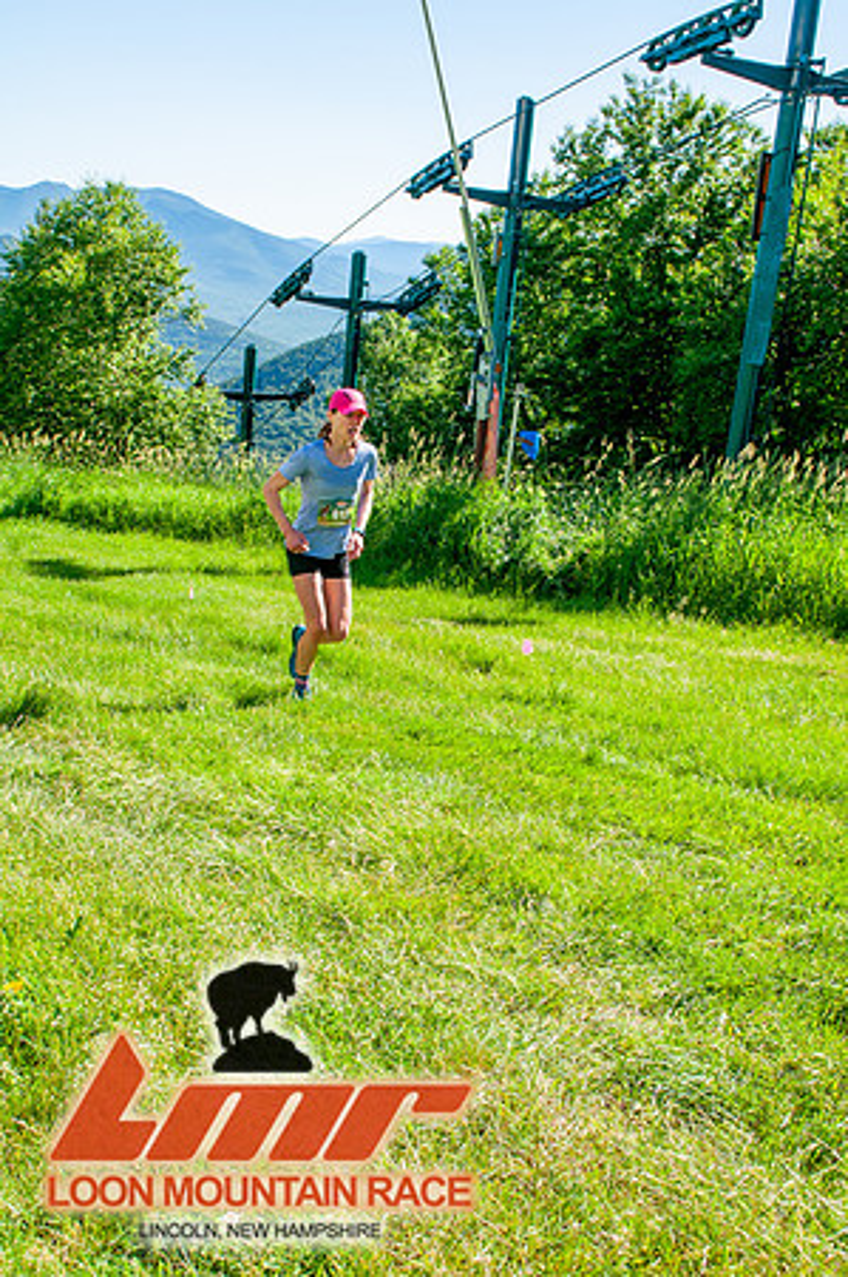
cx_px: 424
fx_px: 1275
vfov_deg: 53.2
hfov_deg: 36.8
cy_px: 638
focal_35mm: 36
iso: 200
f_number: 8
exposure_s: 1/320
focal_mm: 24
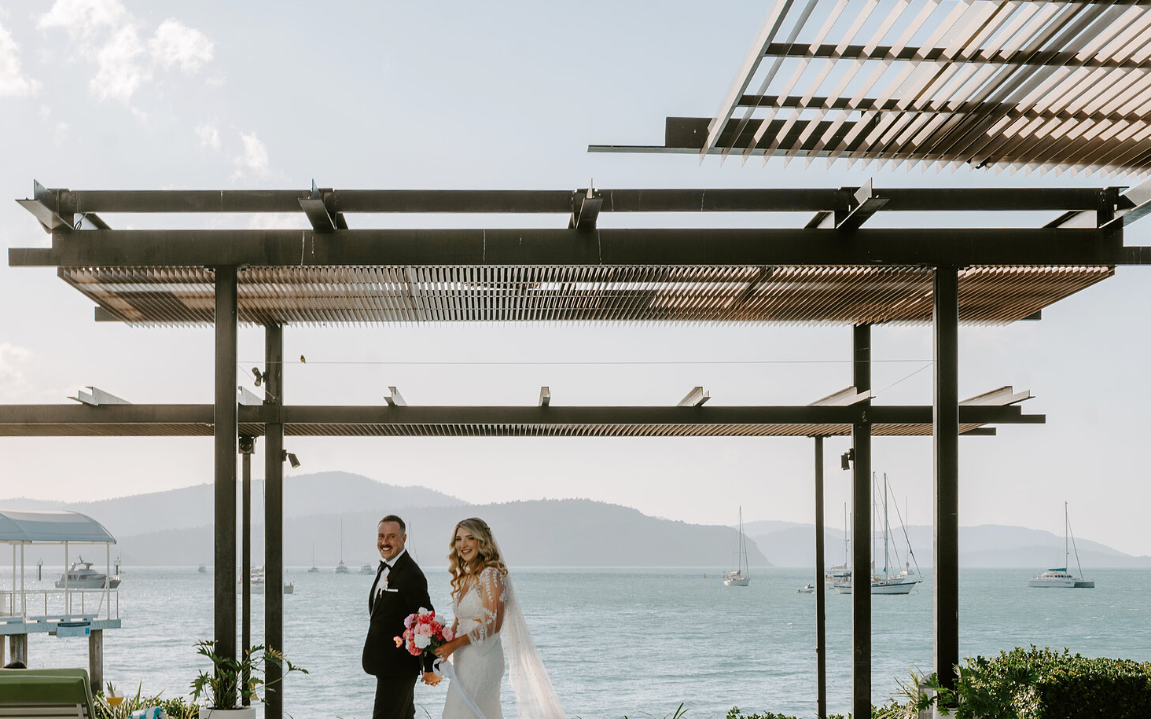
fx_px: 2102
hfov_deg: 30.6
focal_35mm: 67
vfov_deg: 19.3
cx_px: 467
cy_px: 521
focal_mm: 47
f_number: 8
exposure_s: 1/250
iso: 50
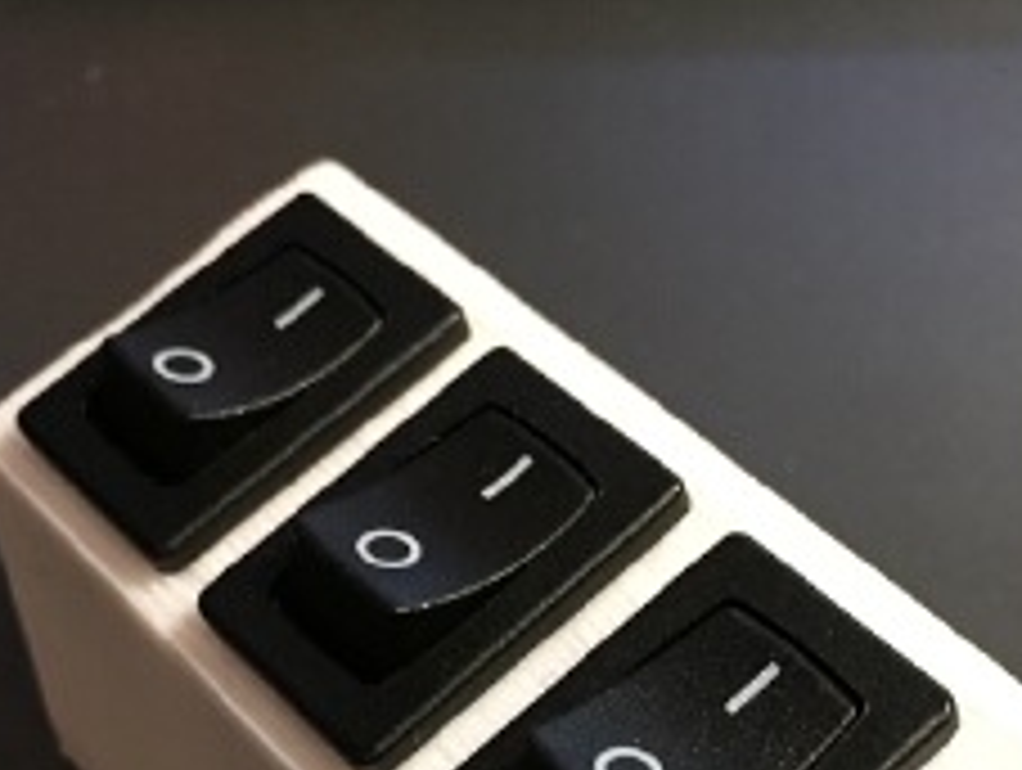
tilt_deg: -49.9
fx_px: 2011
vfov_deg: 21.1
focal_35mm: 68
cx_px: 624
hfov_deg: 28.4
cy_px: 716
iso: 250
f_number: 2.2
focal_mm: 4.15
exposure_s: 1/20
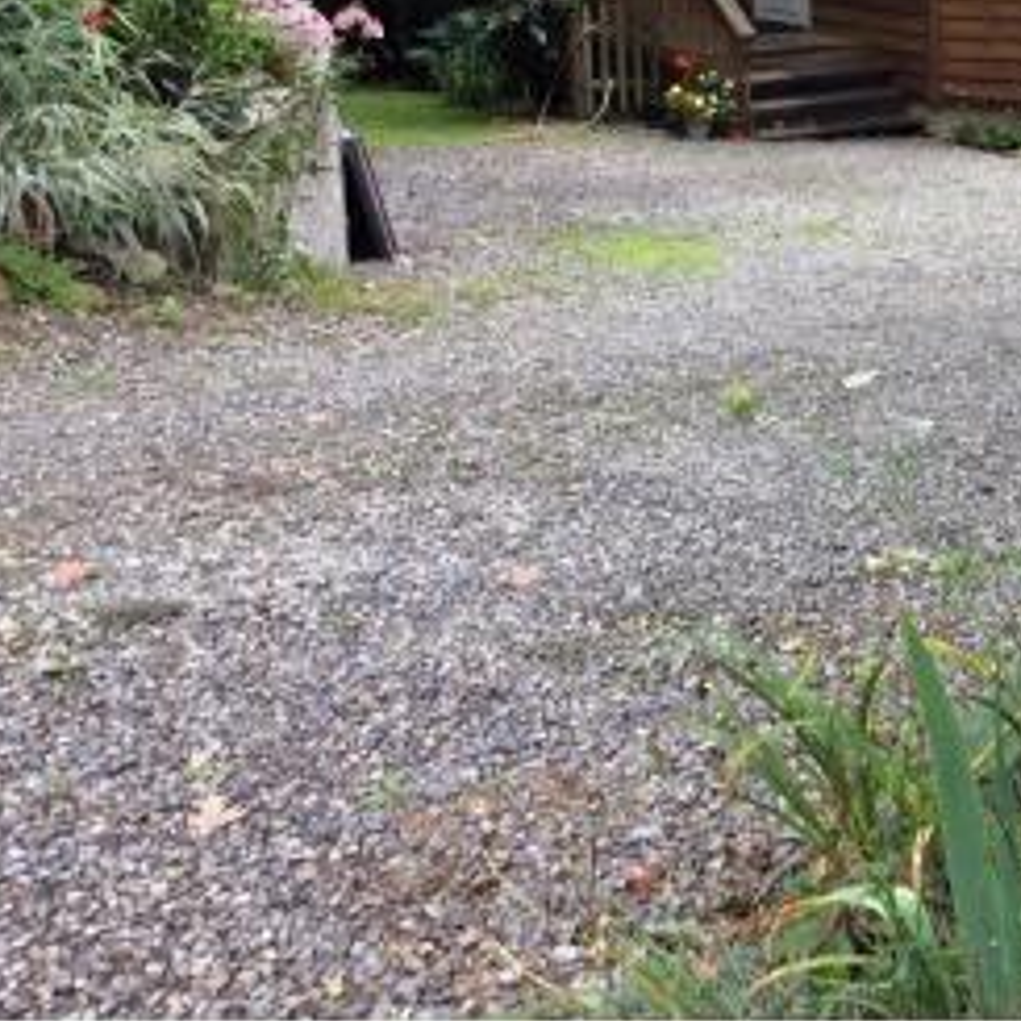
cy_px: 121
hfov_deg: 23.7
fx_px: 2236
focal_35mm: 67
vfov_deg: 25.0
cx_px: 1192
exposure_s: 1/60
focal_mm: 3.3
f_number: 2.4
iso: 32
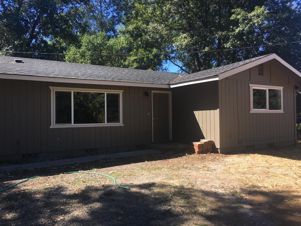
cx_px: 150
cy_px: 113
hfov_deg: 61.7
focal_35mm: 29
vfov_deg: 48.2
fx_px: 252
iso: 25
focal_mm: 4.15
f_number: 2.2
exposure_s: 1/503
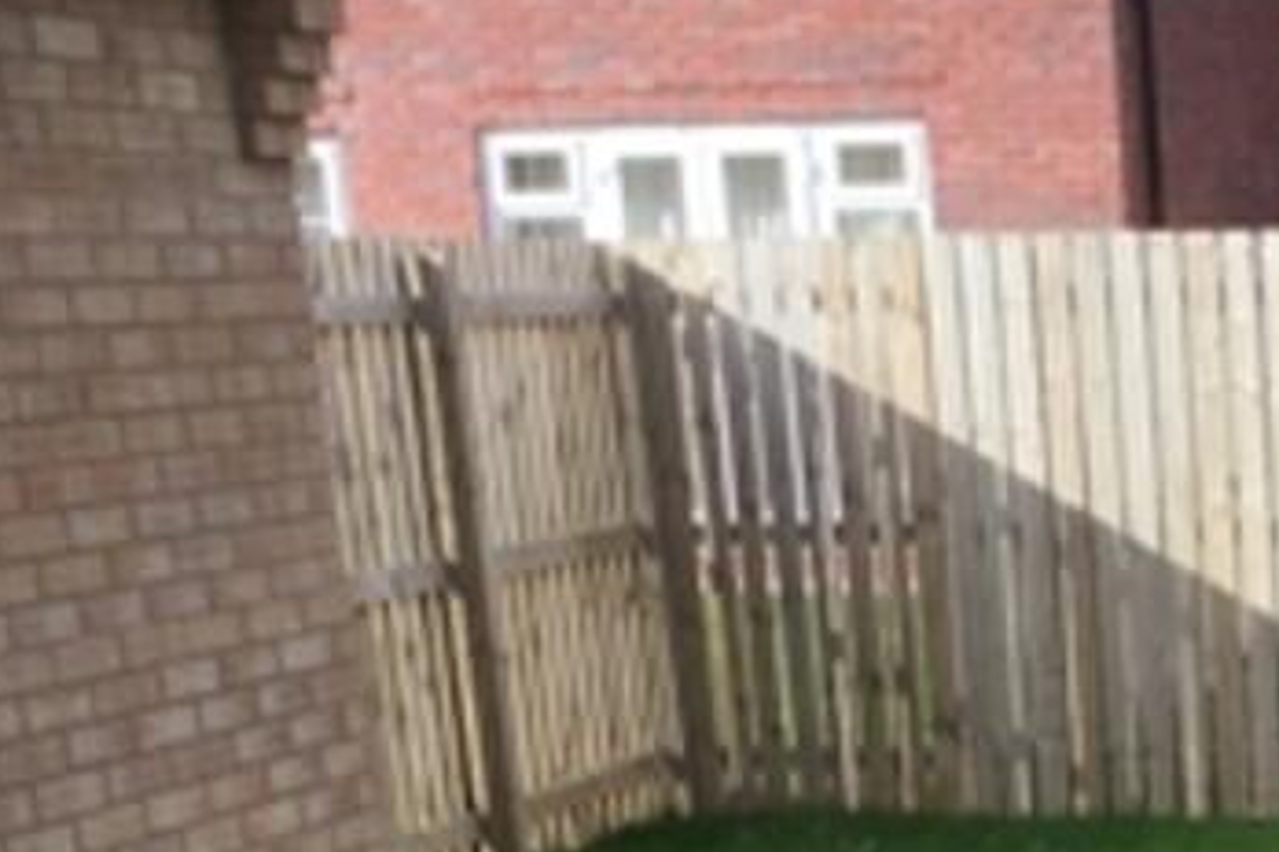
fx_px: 3375
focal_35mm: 95
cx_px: 1624
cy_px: 1304
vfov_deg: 13.5
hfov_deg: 19.9
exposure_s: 1/418
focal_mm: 3.3
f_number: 2.4
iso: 25
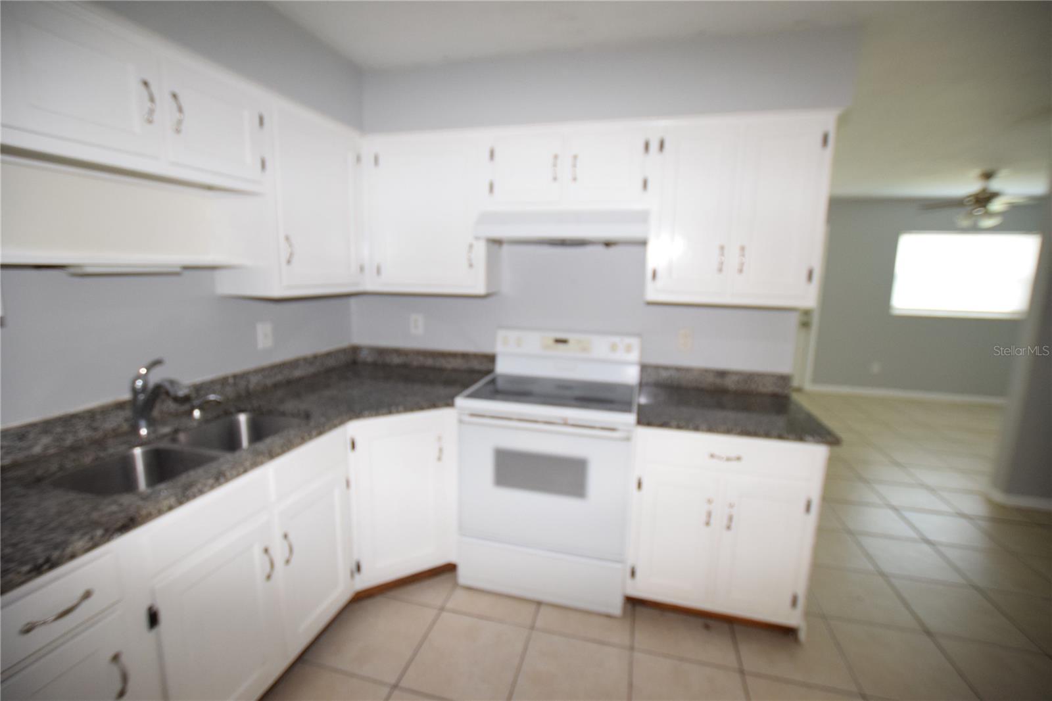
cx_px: 526
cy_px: 350
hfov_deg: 100.4
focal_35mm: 15
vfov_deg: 77.3
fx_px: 438
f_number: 3.5
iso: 1400
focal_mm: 10
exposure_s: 1/60
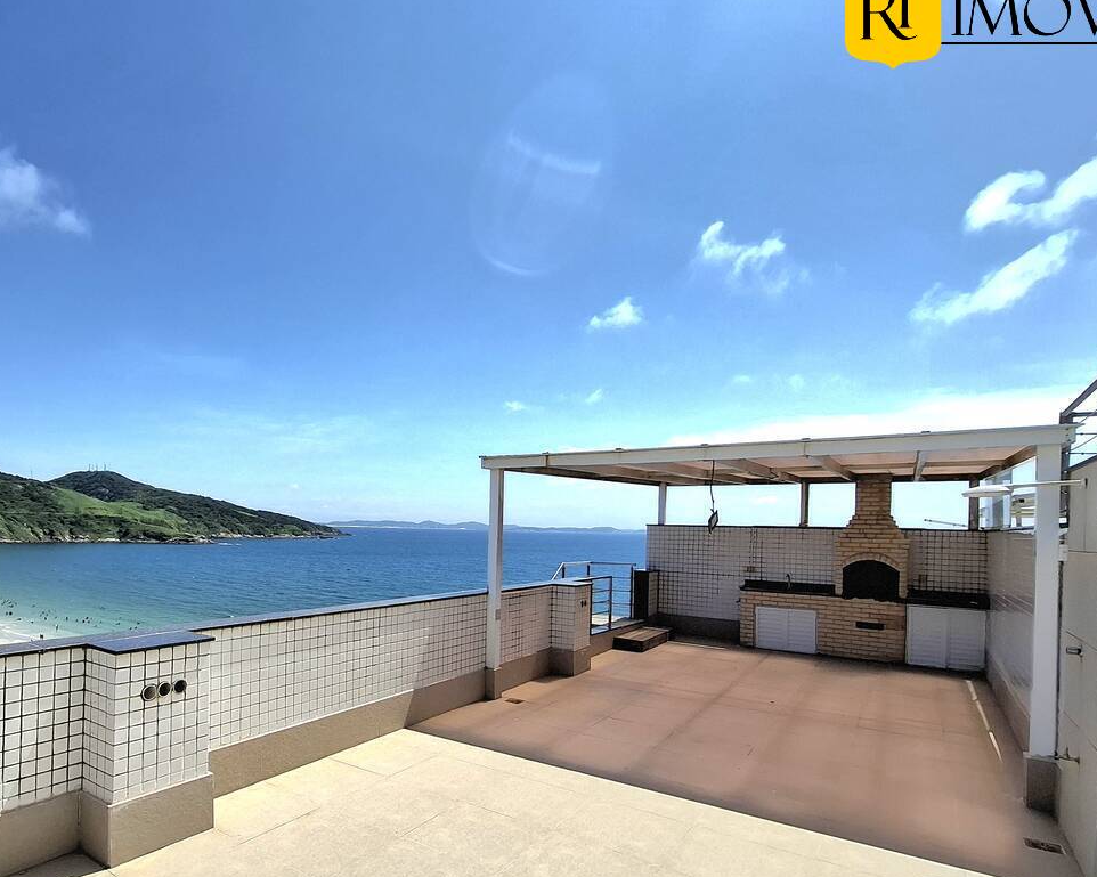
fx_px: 617
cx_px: 412
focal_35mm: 19
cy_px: 521
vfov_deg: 70.2
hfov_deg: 81.7
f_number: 2.2
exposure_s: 1/1667
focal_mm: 1.74
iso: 40
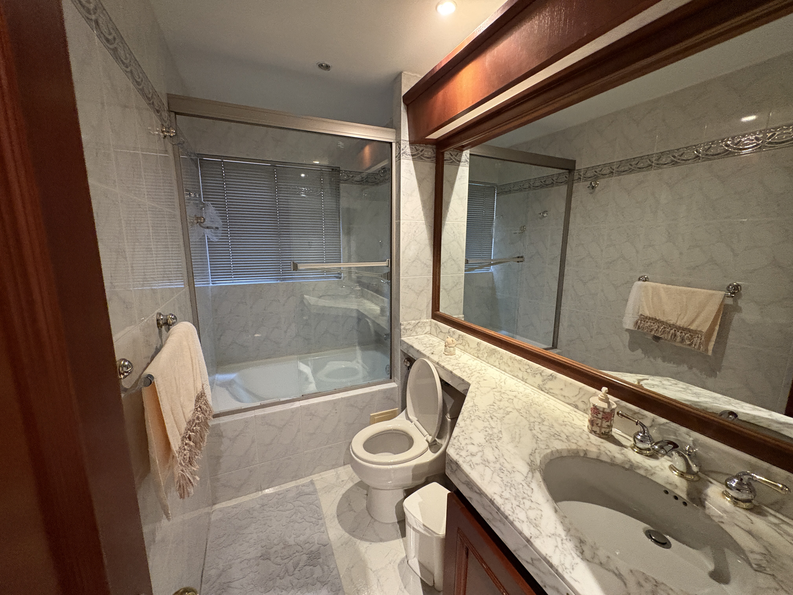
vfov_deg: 85.7
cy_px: 298
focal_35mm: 14
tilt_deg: -10.9
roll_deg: +0.1
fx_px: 321
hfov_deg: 102.1
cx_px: 396
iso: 800
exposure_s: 1/60
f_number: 2.2
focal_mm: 2.22
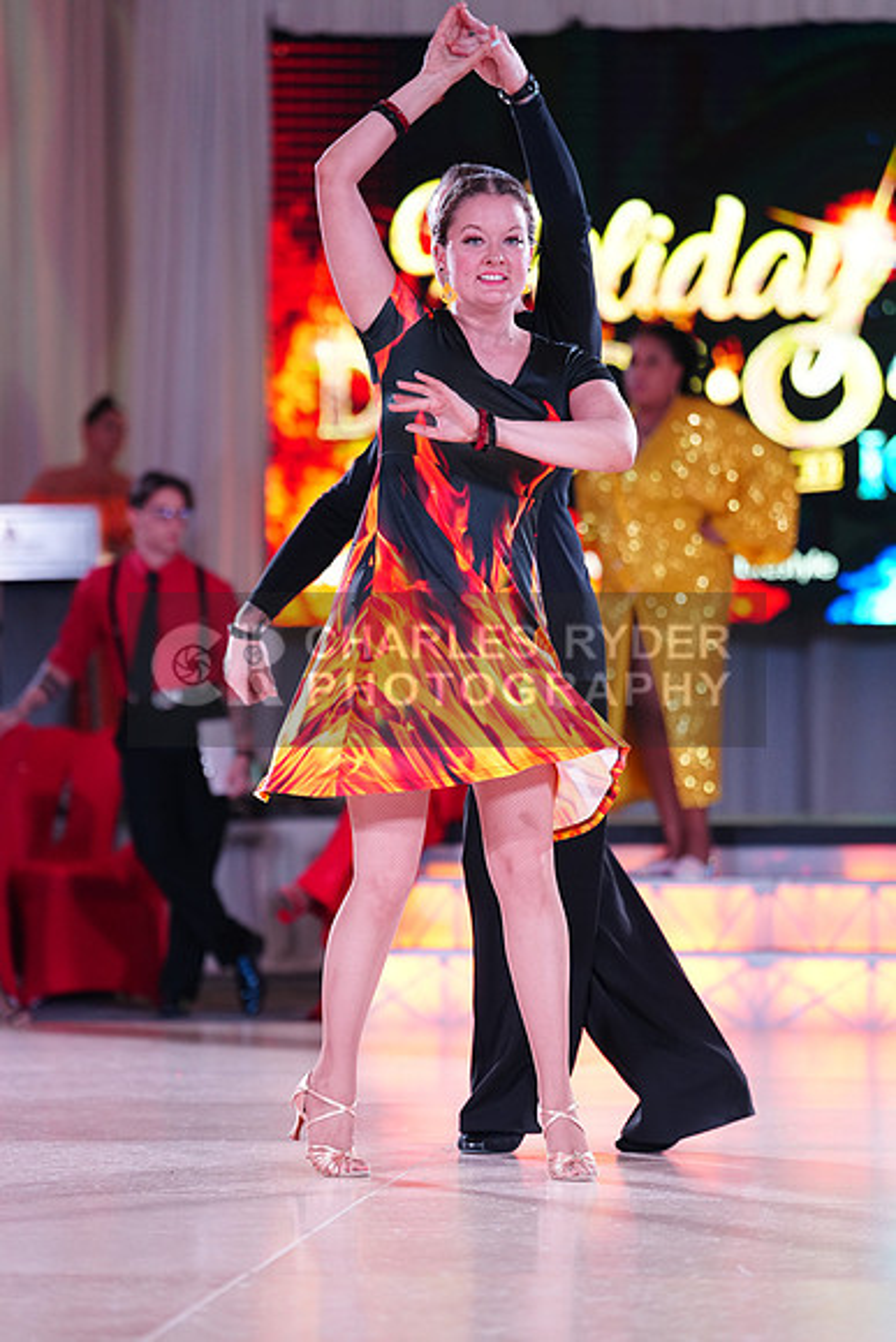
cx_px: 448
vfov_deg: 16.0
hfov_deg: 10.7
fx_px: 4775
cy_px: 671
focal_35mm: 128
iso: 2000
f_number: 2.8
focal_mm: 128
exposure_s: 1/500
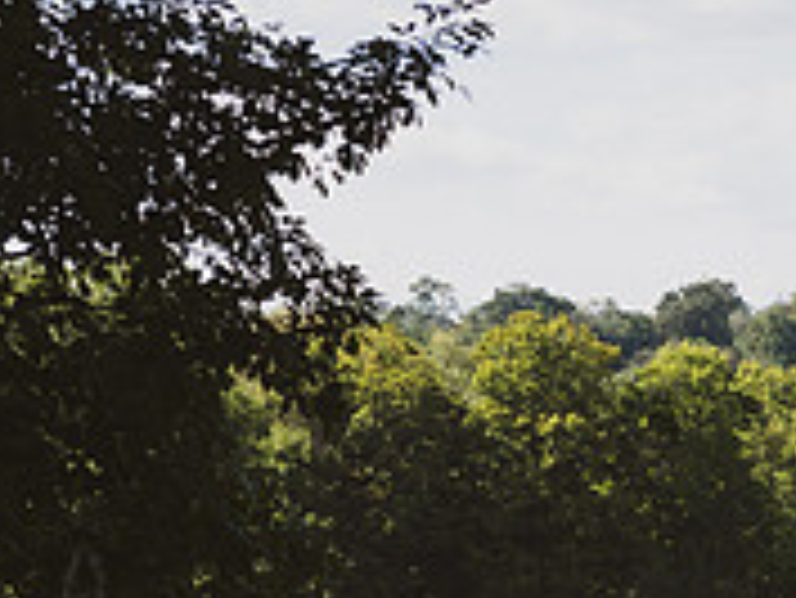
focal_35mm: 220
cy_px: 834
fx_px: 5062
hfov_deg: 9.0
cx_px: 661
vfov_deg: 6.7
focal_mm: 70
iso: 100
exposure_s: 1/400
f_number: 5
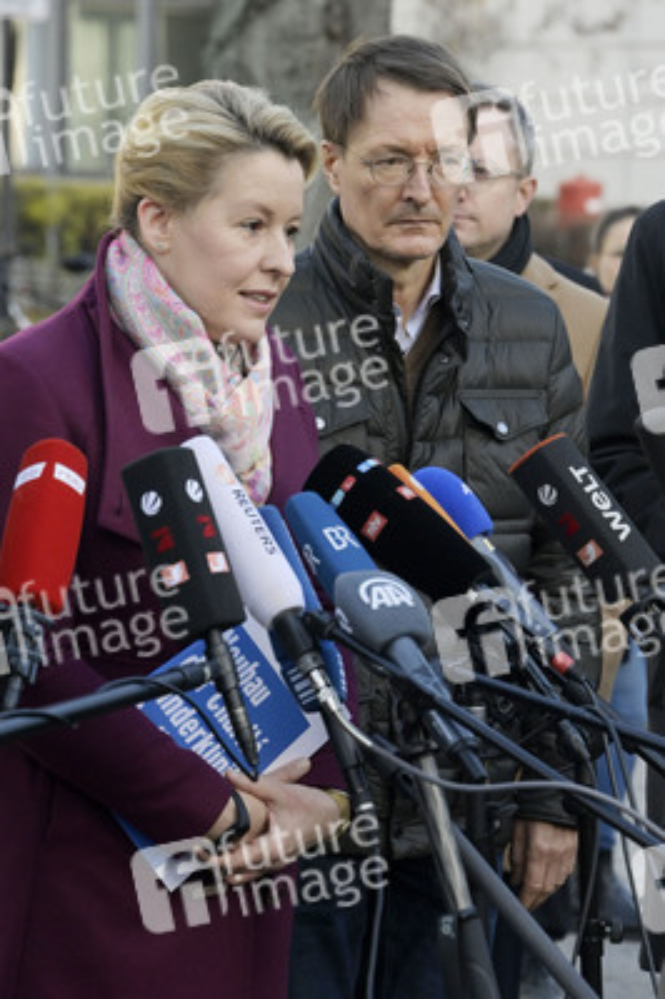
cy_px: 500
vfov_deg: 12.1
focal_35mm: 170
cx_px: 332
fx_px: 4718
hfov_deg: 8.1
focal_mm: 170
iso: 4000
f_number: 8
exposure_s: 1/1000
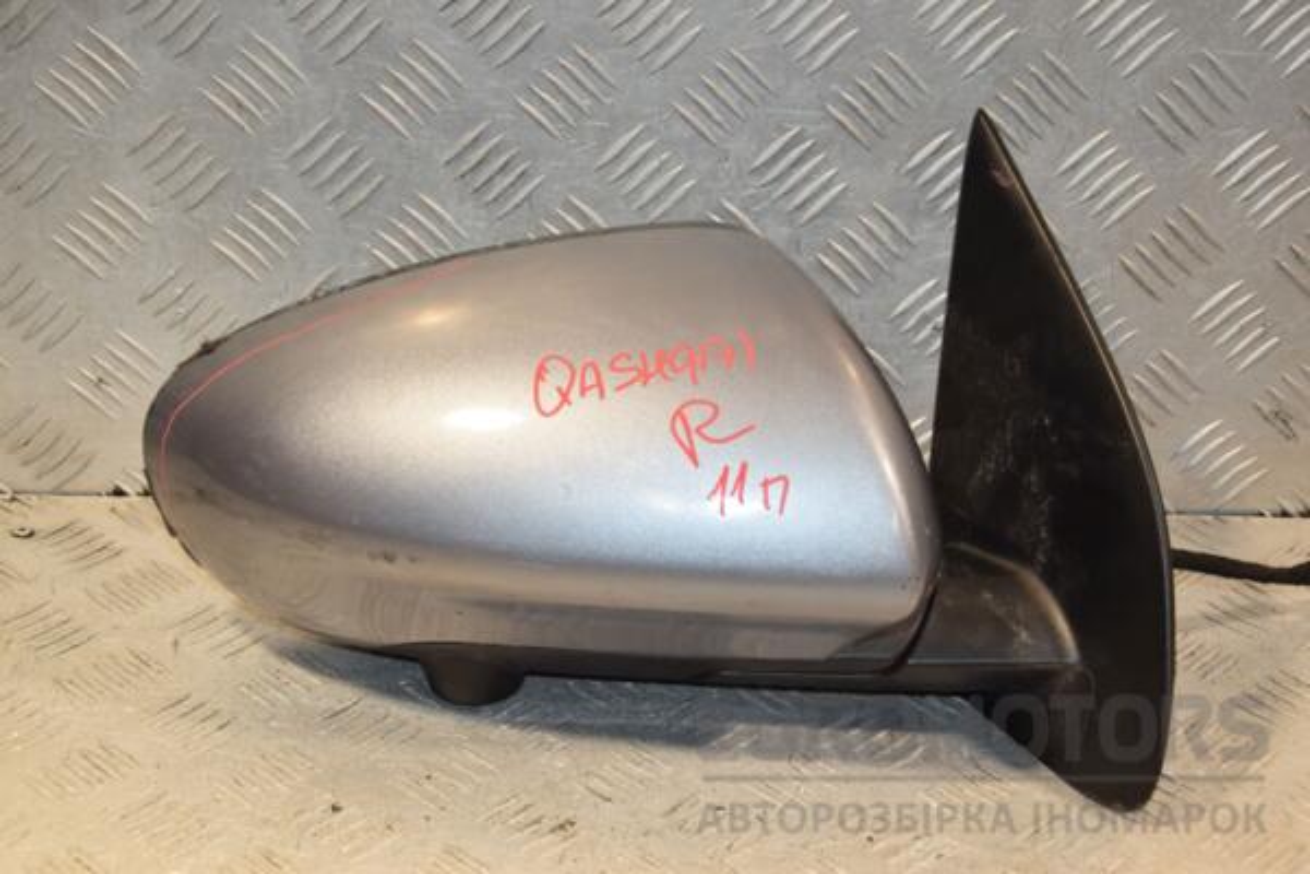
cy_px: 437
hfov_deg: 27.0
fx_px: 2729
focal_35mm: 75
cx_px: 655
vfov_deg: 18.2
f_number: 6.3
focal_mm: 50
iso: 800
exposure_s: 1/200
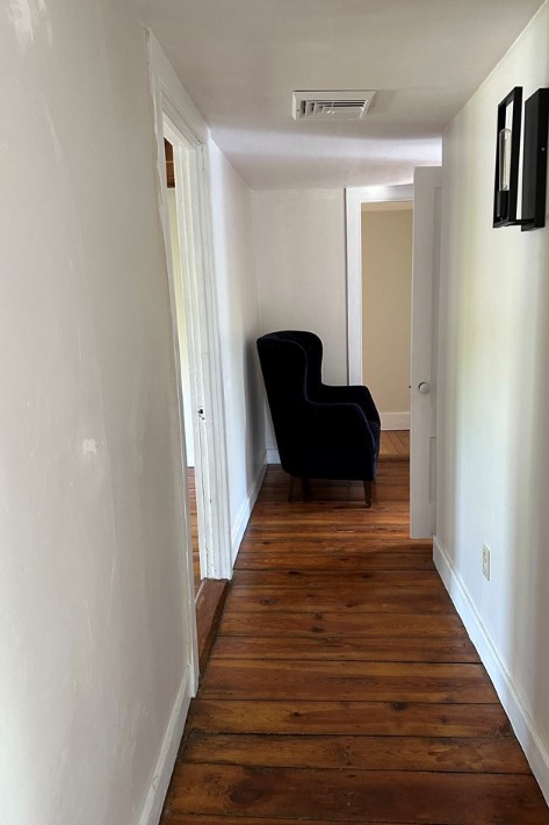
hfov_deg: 47.7
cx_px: 318
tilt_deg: -11.3
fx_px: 618
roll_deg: +0.1
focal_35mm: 27
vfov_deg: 67.4
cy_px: 430
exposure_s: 1/60
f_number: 1.78
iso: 400
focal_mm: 6.86
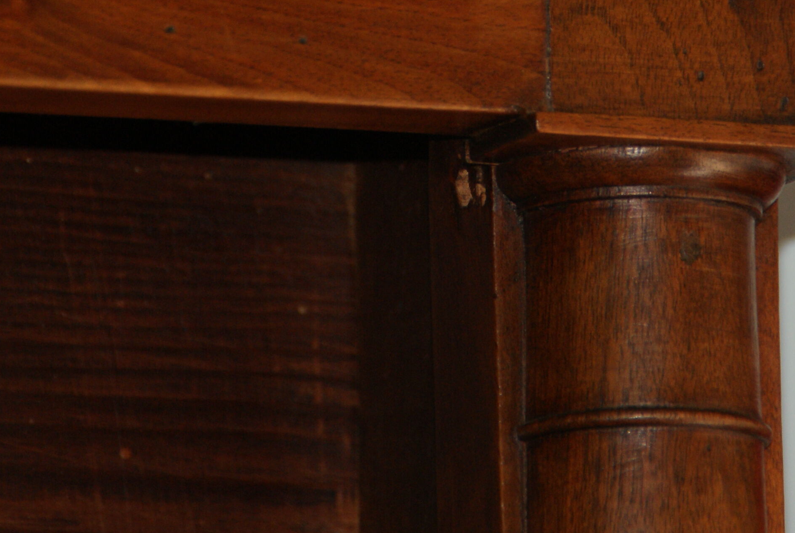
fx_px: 13555
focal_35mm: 613
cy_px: 23
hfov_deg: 3.4
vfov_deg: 2.2
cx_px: 504
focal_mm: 200
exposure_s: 1/125
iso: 400
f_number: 6.3
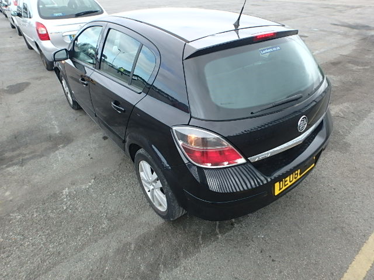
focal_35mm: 21
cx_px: 187
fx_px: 227
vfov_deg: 63.4
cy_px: 140
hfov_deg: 79.0
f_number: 3.5
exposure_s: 1/250
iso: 125
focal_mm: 3.7
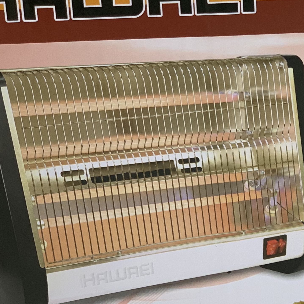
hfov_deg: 13.4
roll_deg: +2.2
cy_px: 145
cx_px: 294
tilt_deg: -19.8
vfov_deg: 13.5
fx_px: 1282
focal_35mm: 129
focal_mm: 6
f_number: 2.4
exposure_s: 1/50
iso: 80
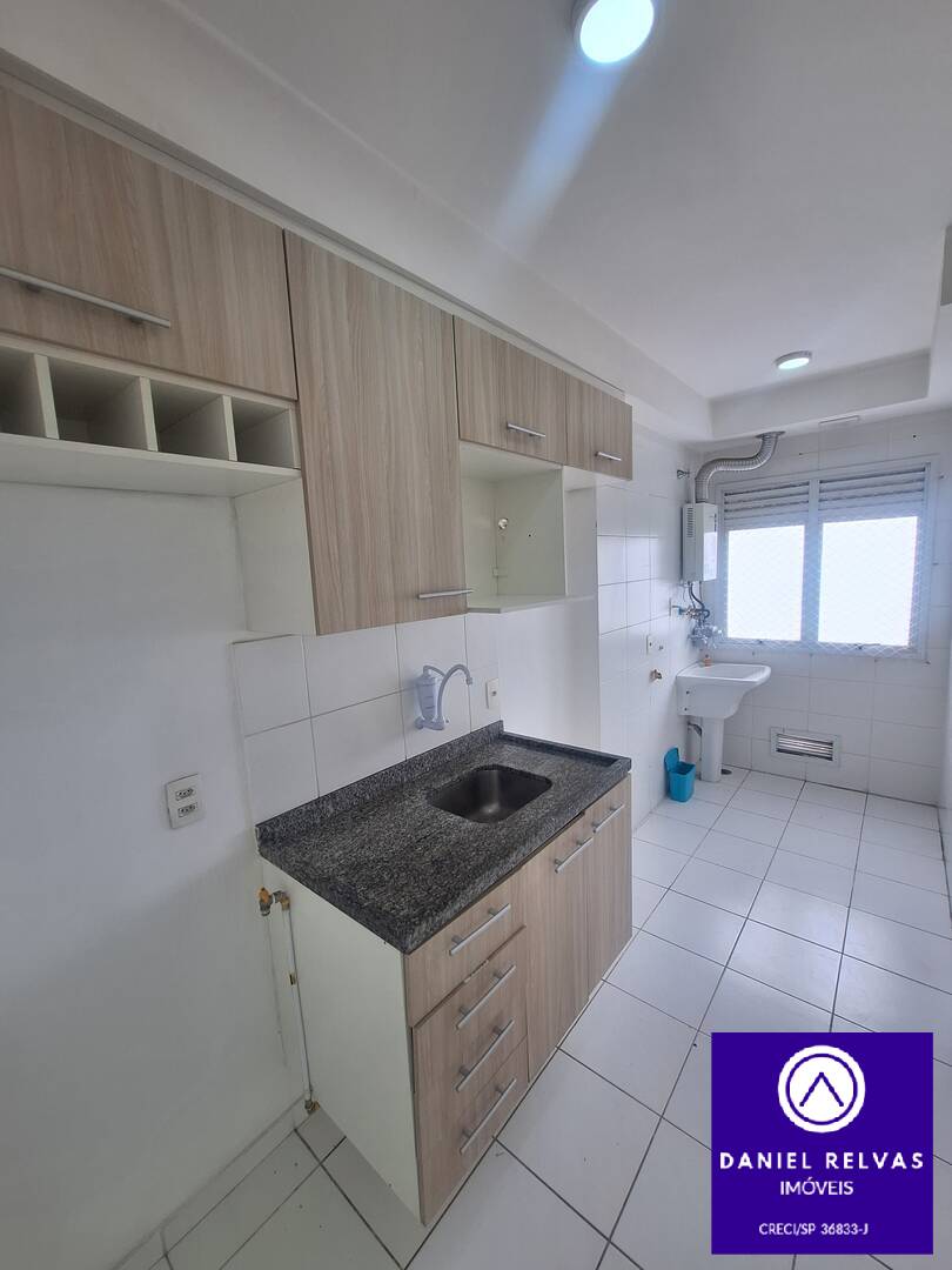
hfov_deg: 89.9
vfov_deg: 106.2
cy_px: 635
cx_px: 476
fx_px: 477
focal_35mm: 13
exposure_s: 1/120
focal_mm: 1.74
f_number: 2.2
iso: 64
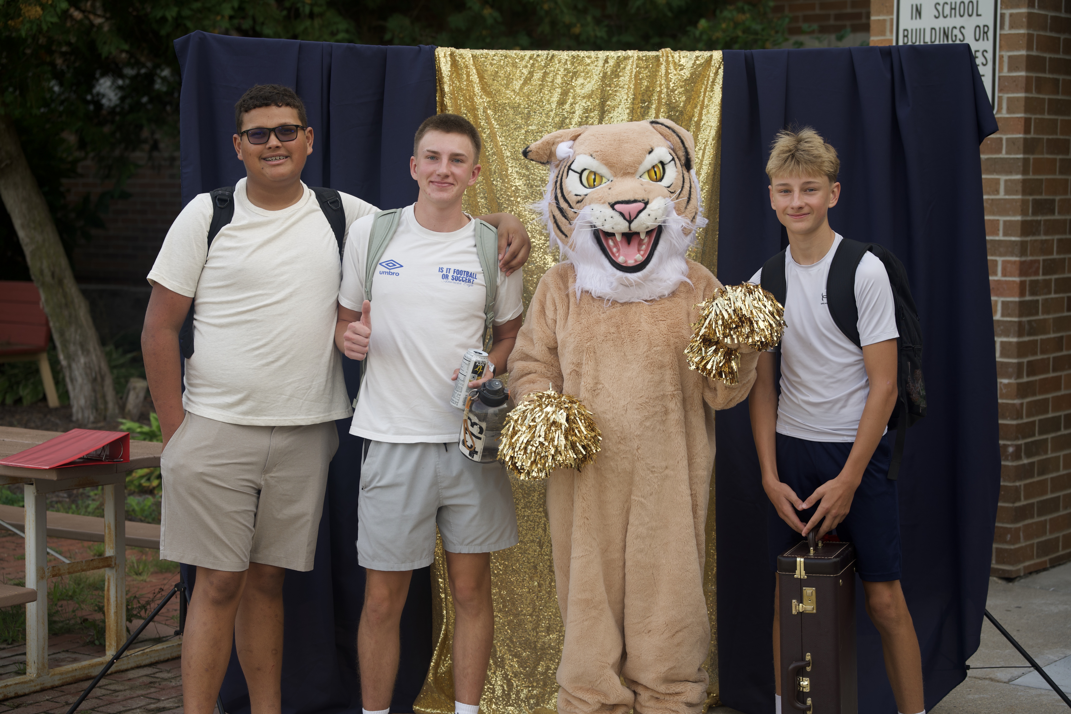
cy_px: 357
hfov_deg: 28.8
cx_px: 536
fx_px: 2082
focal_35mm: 70
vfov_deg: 19.5
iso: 100
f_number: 4
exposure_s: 1/160
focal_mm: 70
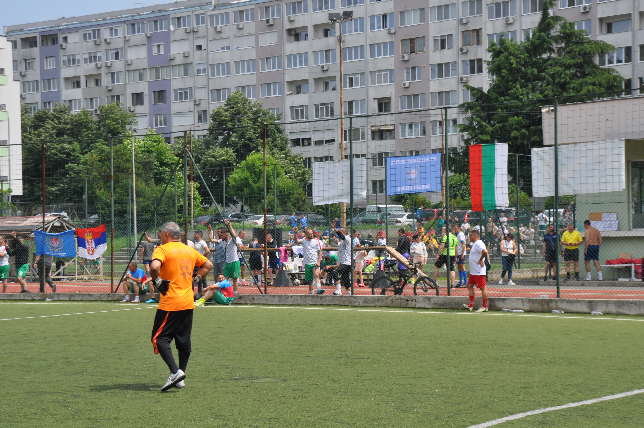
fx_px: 1376
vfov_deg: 17.7
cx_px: 336
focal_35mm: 77
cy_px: 217
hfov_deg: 26.3
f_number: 9
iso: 200
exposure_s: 1/320
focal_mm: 48
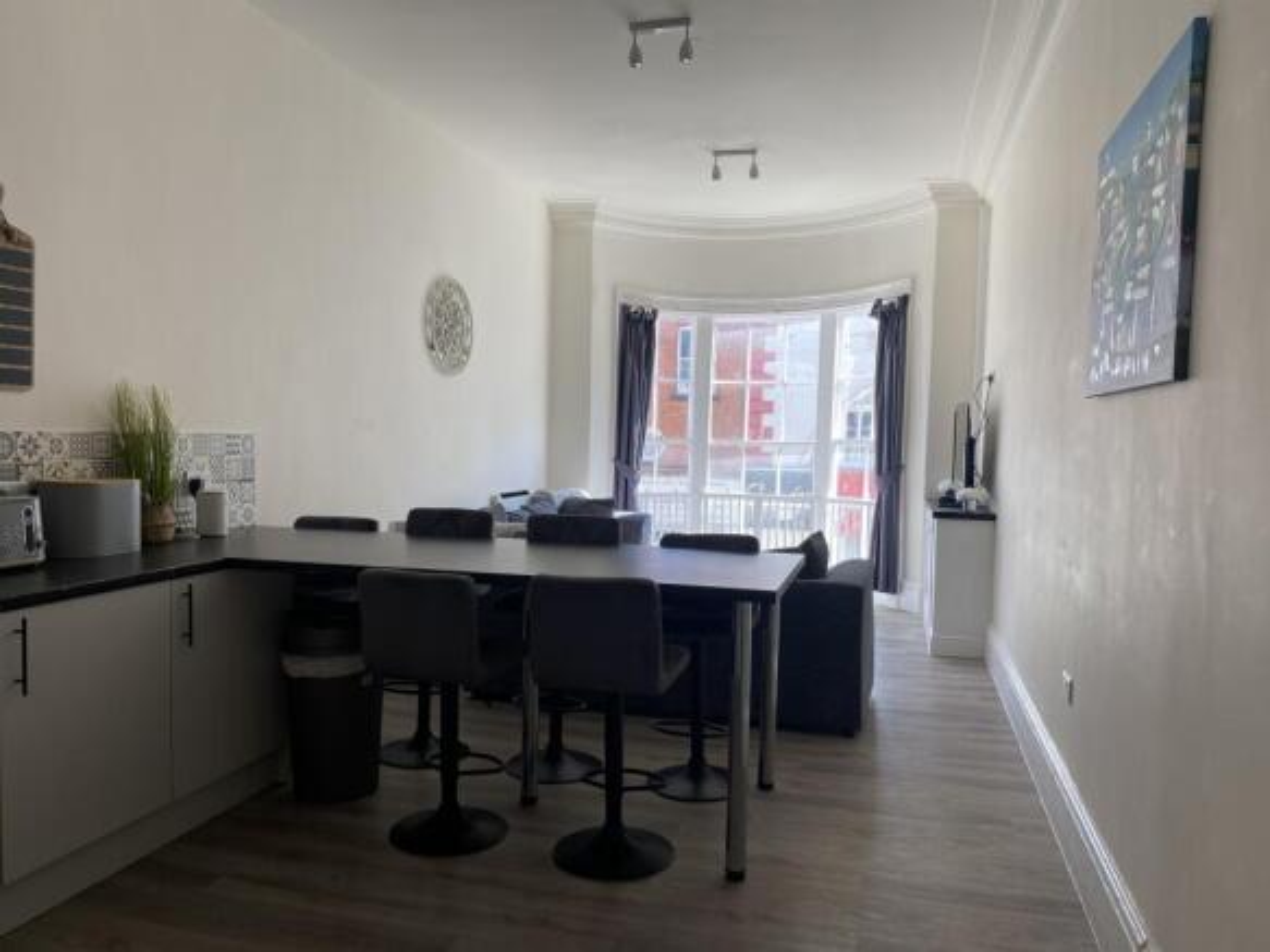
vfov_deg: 53.0
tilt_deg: -3.6
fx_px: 954
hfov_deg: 67.3
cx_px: 635
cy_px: 476
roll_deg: -1.7
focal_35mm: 26
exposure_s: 1/146
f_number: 1.8
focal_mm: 4.25
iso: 32
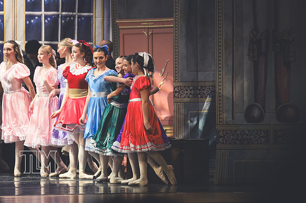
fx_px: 2548
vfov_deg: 4.6
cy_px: 102
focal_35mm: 300
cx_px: 153
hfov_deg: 6.9
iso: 2500
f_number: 2.8
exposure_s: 1/400
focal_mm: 200
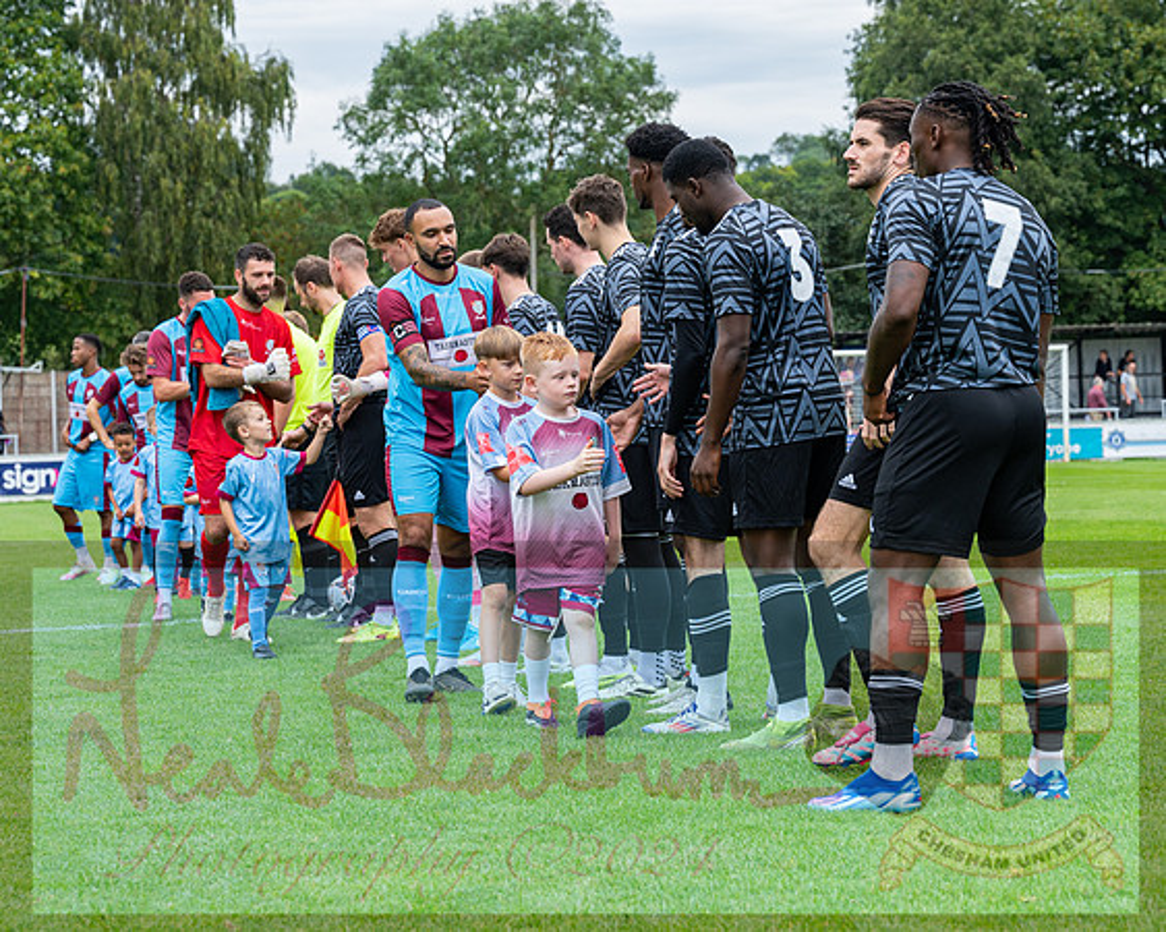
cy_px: 460
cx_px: 682
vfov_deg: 16.5
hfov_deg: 20.5
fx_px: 3221
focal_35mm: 93
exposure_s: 1/500
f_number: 5
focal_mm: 70
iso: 250
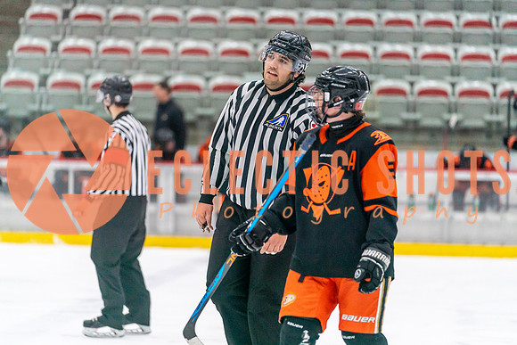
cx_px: 258
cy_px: 172
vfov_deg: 8.2
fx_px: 2413
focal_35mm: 168
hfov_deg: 12.2
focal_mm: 168
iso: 3200
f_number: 2.8
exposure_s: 1/1250
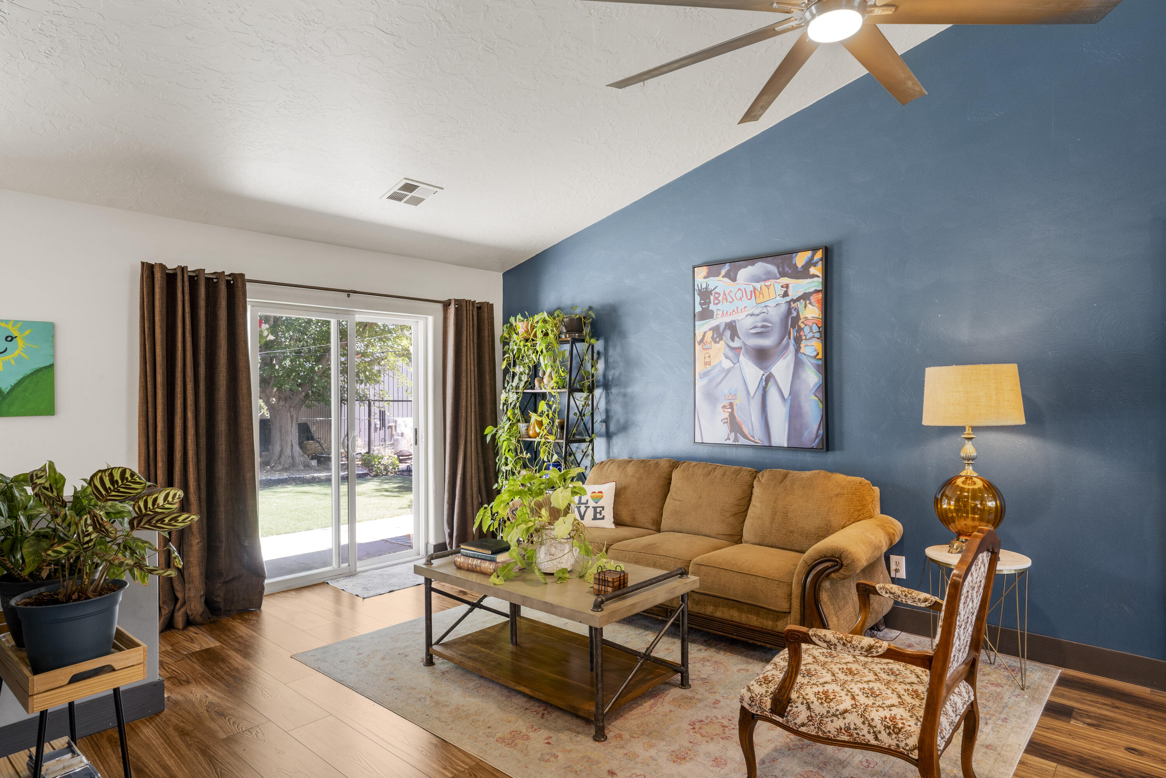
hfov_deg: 84.0
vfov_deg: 61.9
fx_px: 648
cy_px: 389
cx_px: 583
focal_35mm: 20
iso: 250
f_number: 9
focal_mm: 20
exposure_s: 1/3
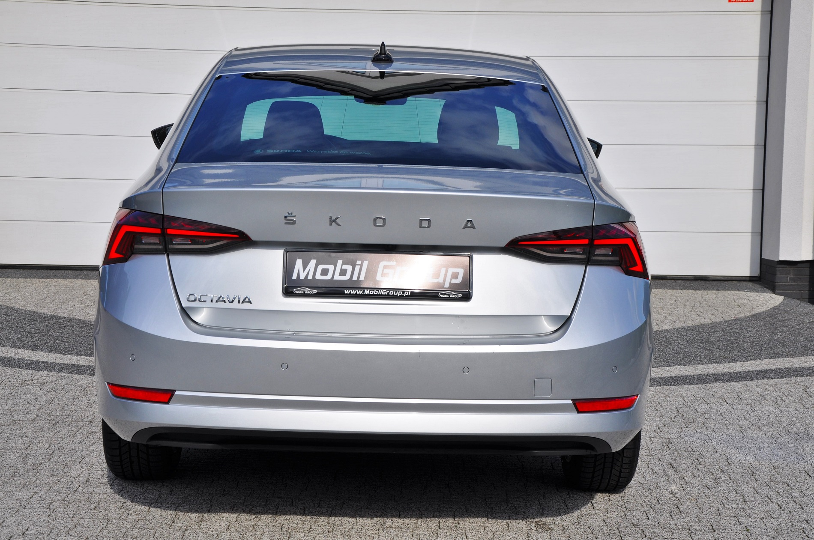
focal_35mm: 75
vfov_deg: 18.1
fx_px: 1693
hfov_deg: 27.0
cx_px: 407
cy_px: 270
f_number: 11
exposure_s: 1/500
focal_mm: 50
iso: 250
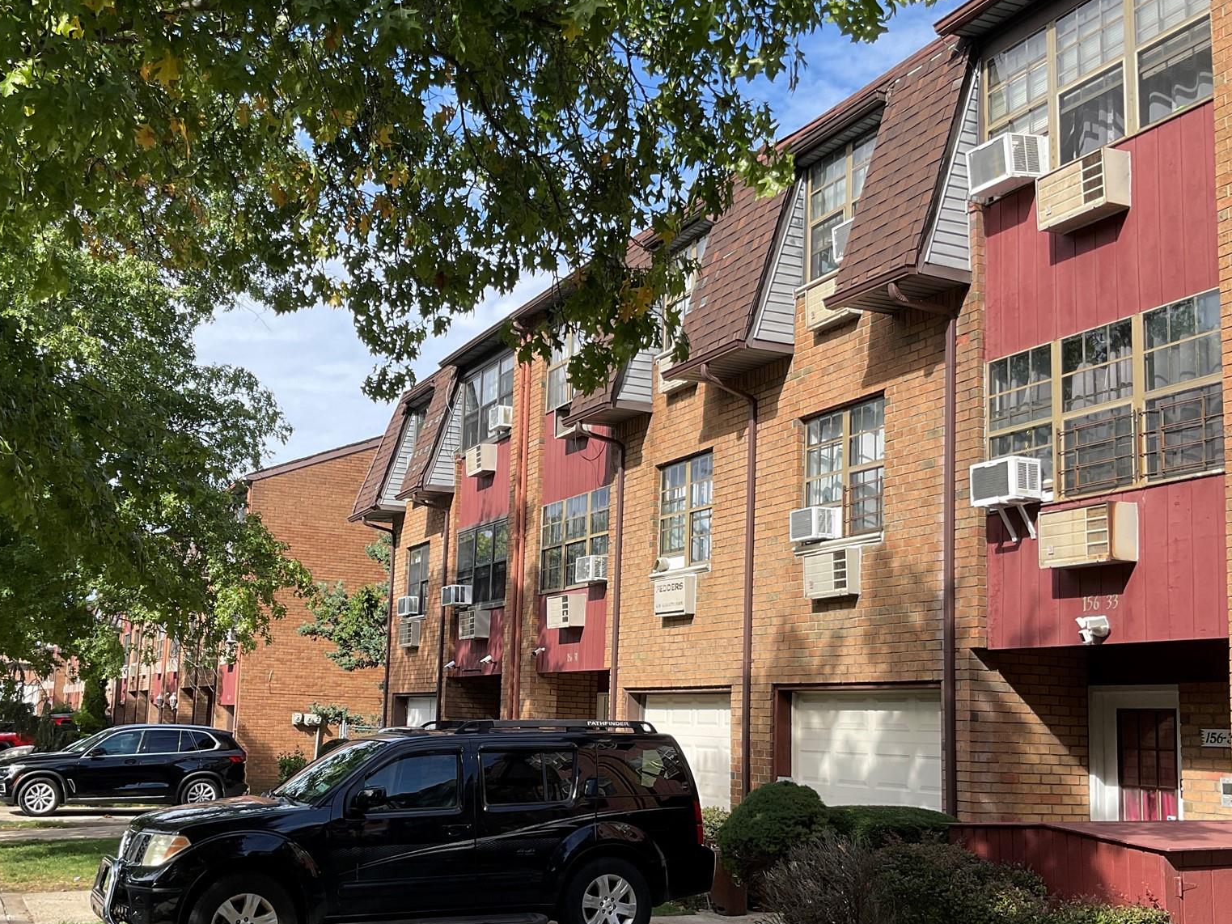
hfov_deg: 47.7
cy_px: 546
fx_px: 1388
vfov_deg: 36.7
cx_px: 520
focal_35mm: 39
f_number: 1.8
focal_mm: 3
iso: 16
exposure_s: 1/842
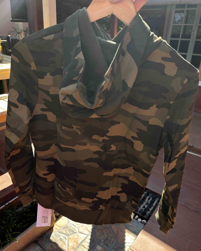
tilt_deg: -25.2
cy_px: 131
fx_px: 193
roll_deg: -3.1
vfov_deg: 66.0
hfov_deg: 54.9
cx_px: 99
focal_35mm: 26
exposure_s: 1/508
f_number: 1.78
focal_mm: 6.86
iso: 80
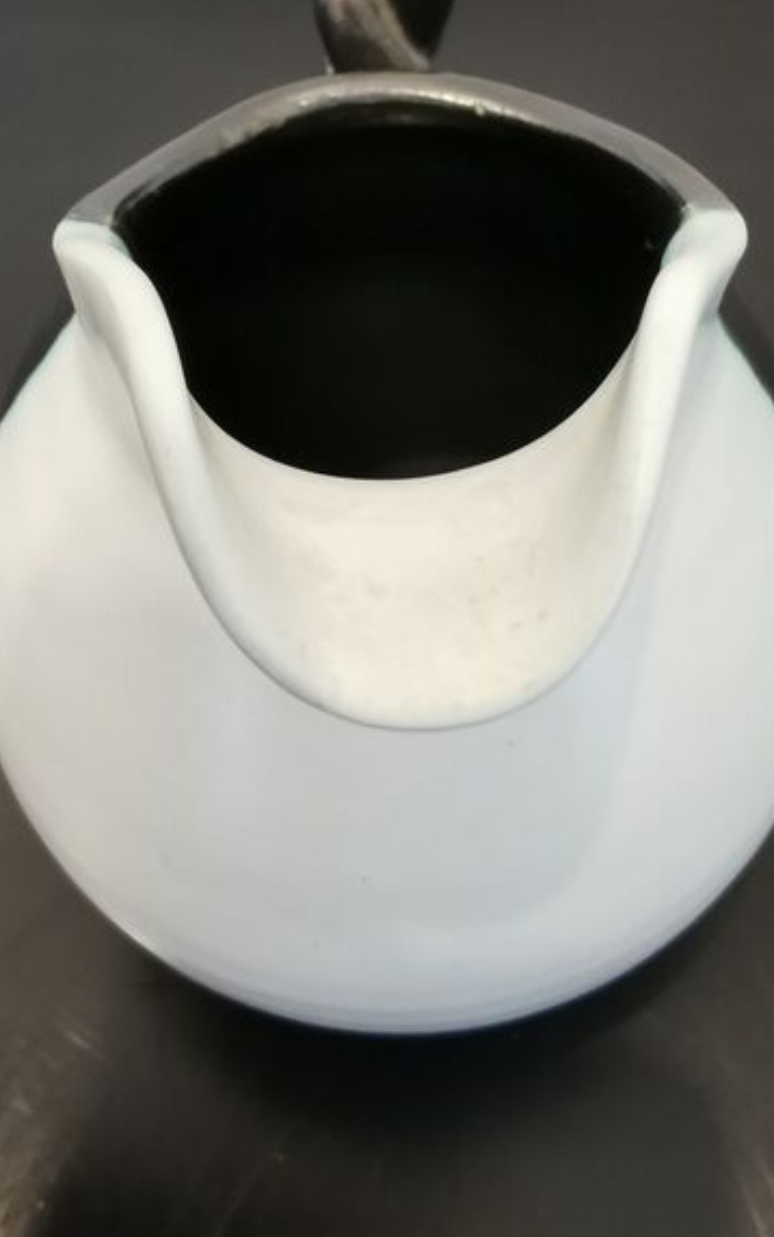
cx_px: 417
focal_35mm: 37
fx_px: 1248
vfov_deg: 52.1
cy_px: 452
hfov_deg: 34.5
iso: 400
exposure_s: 1/25
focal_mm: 2.26
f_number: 2.2
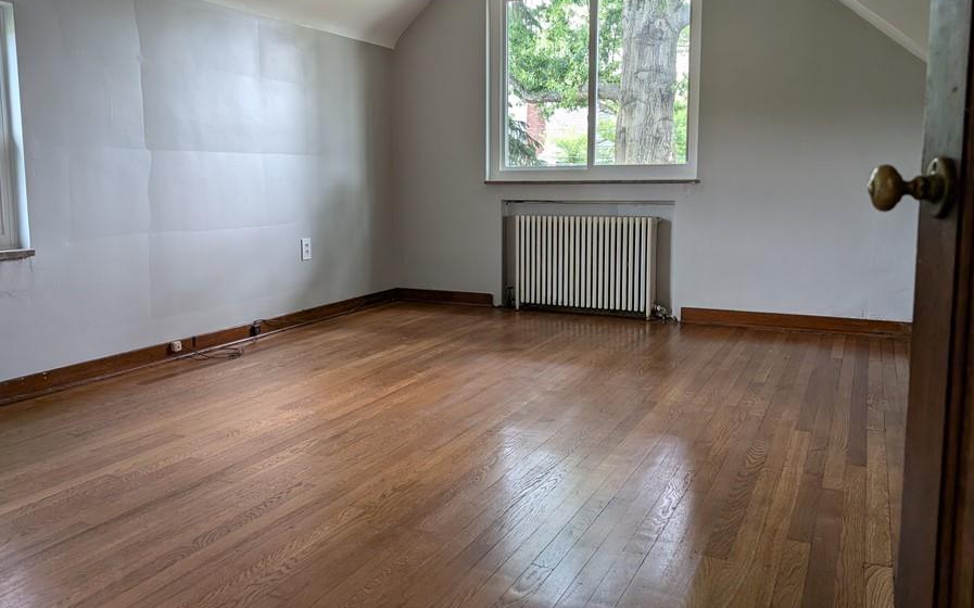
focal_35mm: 29
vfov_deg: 43.0
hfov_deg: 64.6
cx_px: 467
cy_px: 264
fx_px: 770
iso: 20
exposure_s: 1/23.8
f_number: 1.68
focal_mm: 6.9
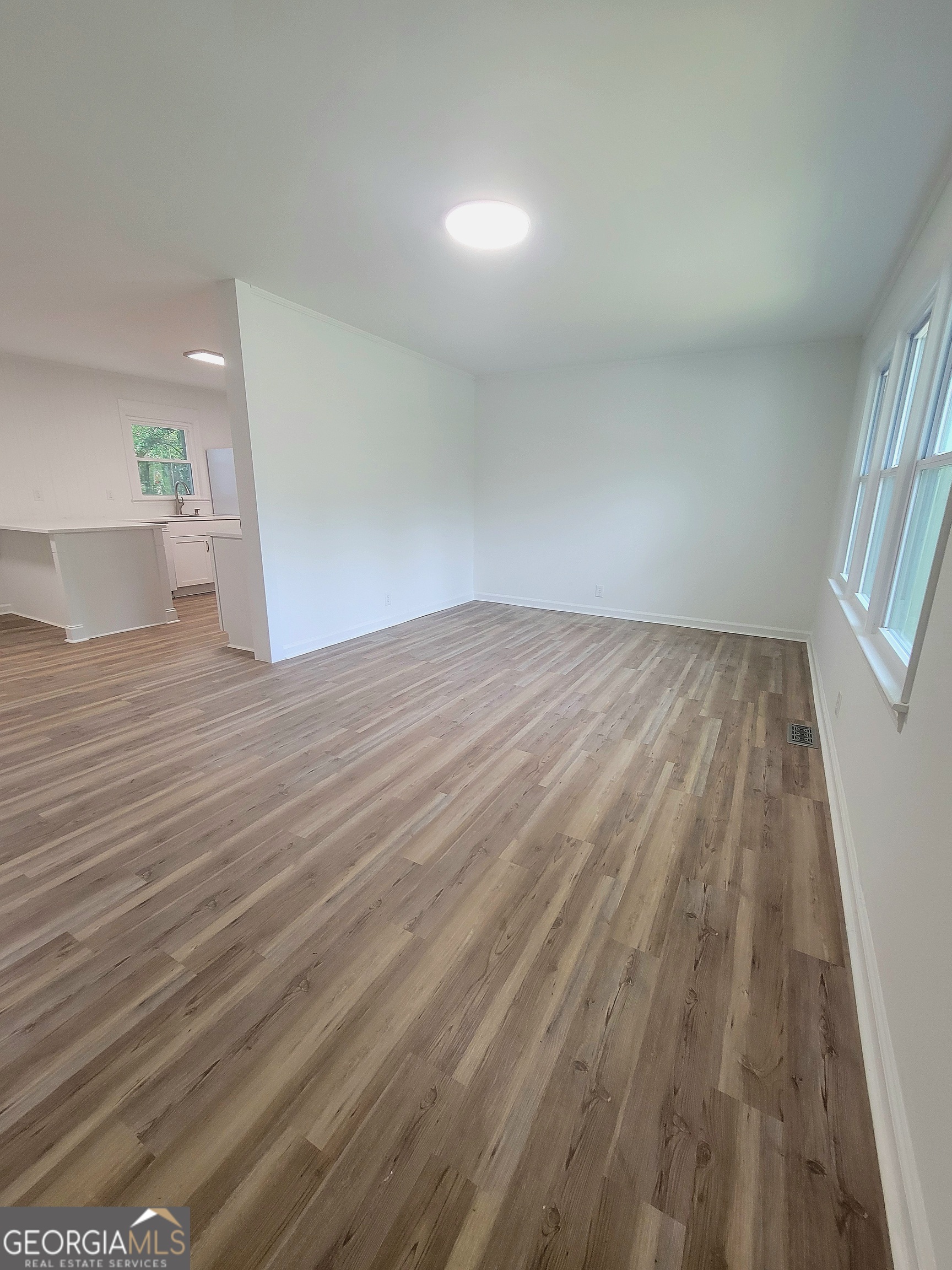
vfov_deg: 106.2
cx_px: 476
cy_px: 635
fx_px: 477
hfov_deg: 89.9
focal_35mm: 13
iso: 160
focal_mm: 2.2
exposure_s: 1/60.2
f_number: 2.2
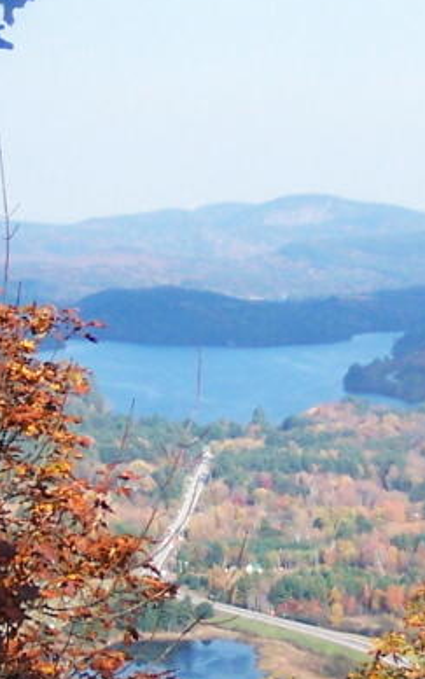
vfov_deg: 14.0
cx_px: 488
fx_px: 2757
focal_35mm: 149
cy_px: 454
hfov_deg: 8.7
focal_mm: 6.7
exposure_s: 1/800
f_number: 2.8
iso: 80
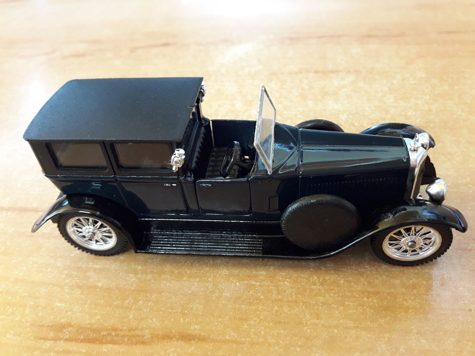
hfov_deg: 63.4
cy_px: 178
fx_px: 384
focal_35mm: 28
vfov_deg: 49.7
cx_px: 238
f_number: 1.9
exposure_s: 1/25
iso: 160
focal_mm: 3.7
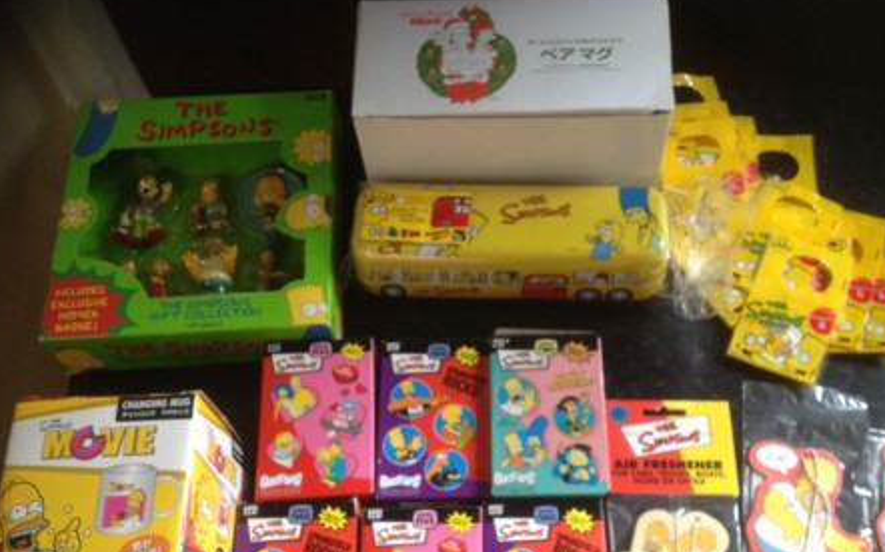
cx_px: 481
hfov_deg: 47.2
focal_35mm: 42
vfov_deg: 30.3
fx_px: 1013
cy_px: 361
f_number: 2.4
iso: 160
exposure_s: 1/20
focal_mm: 4.28
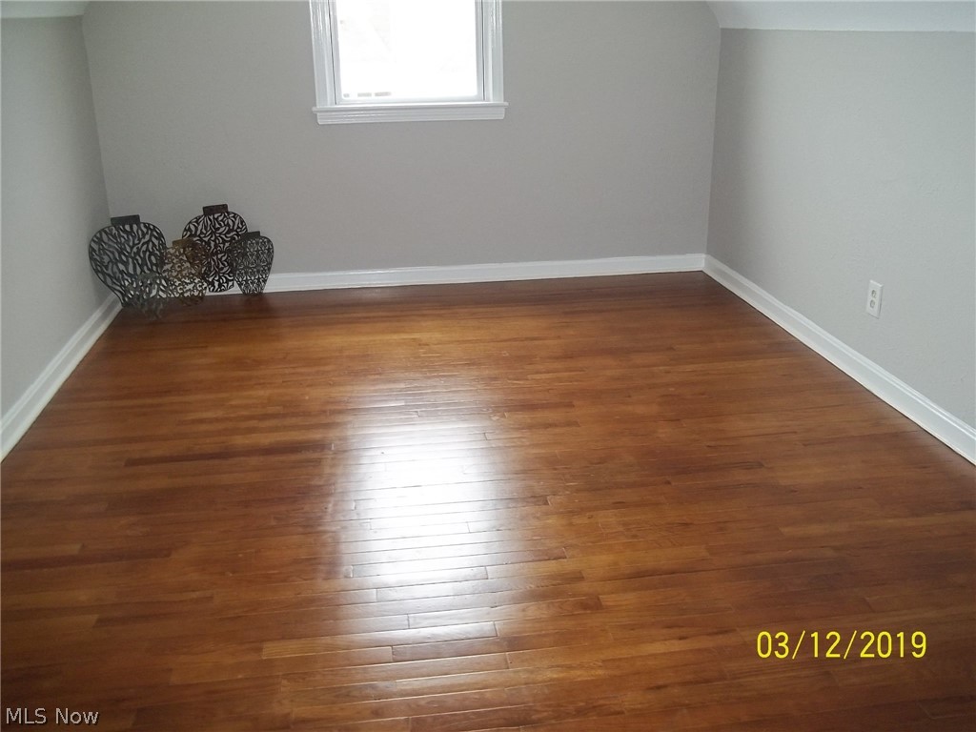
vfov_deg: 44.2
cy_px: 366
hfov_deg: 56.8
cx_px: 488
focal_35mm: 32
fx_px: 902
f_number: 2.9
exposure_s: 1/50
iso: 160
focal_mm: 5.7
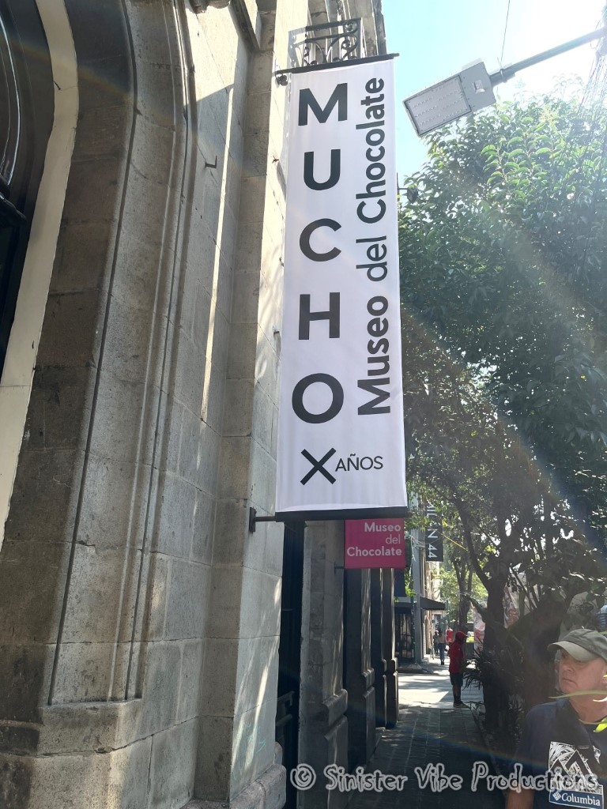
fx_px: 608
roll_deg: -3.3
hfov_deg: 53.1
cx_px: 304
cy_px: 404
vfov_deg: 67.3
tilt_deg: +19.9
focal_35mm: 26
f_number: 1.6
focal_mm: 5.1
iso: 50
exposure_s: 1/827
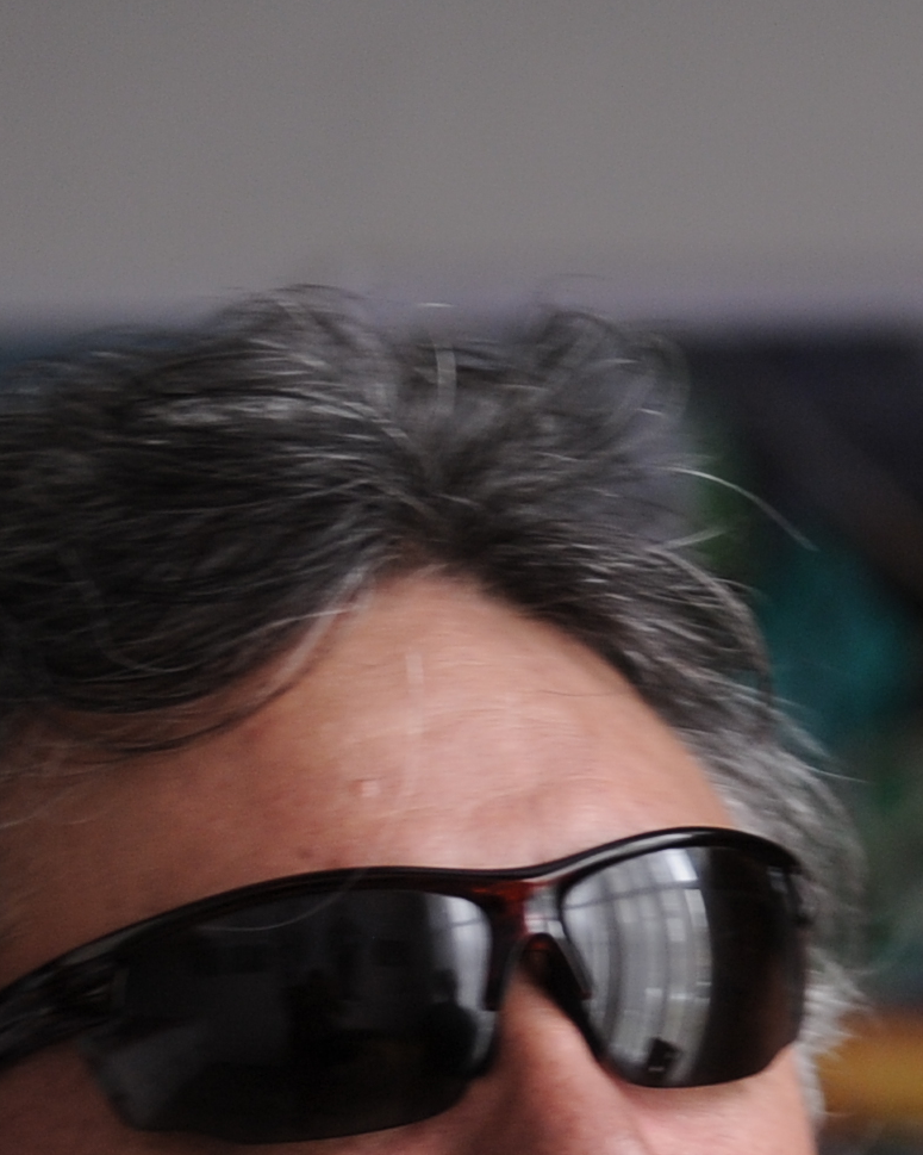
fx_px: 8162
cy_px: 1606
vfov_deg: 8.0
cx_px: 1264
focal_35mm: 239
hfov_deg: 6.4
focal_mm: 58
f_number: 2.8
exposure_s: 1/50
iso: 640
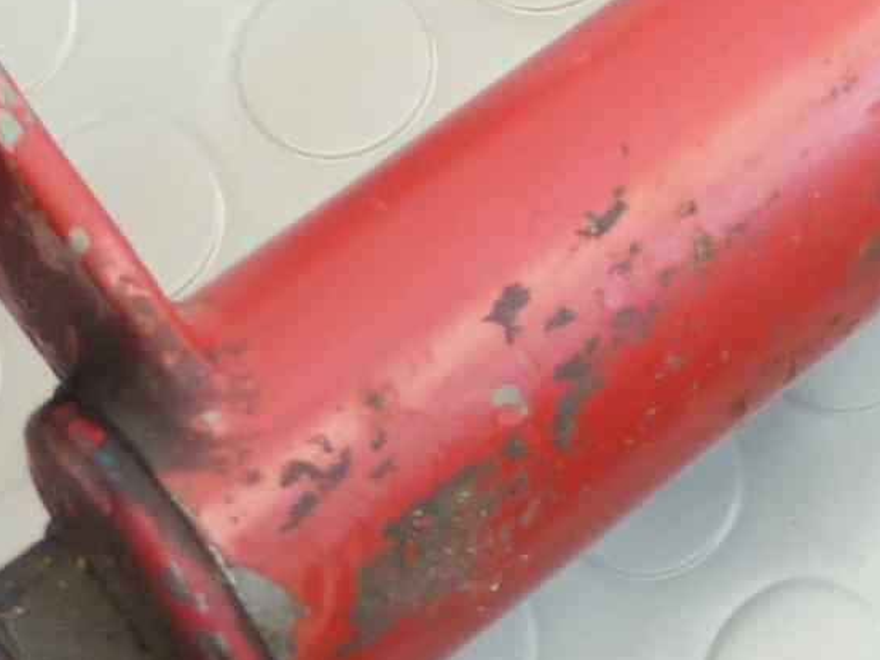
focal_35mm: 116
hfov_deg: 16.7
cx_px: 834
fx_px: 2949
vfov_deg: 11.9
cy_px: -478
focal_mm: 4.1
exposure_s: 1/10
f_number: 3.3
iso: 80
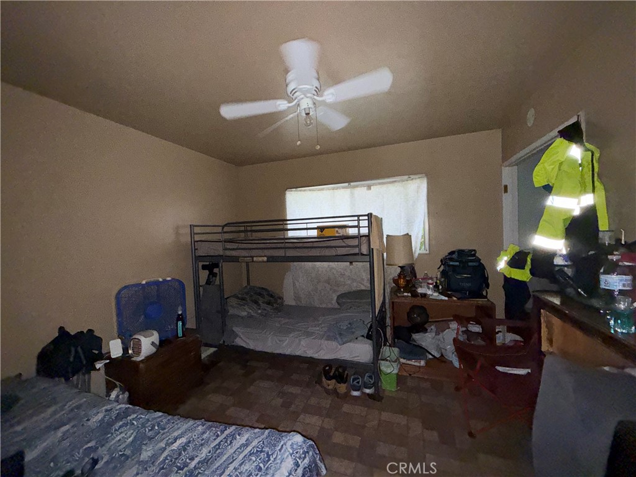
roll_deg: +2.4
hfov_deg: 102.1
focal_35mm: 14
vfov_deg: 85.7
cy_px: 238
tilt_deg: -1.7
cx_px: 318
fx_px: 257
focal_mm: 2.22
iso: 320
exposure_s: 1/60
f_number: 2.2
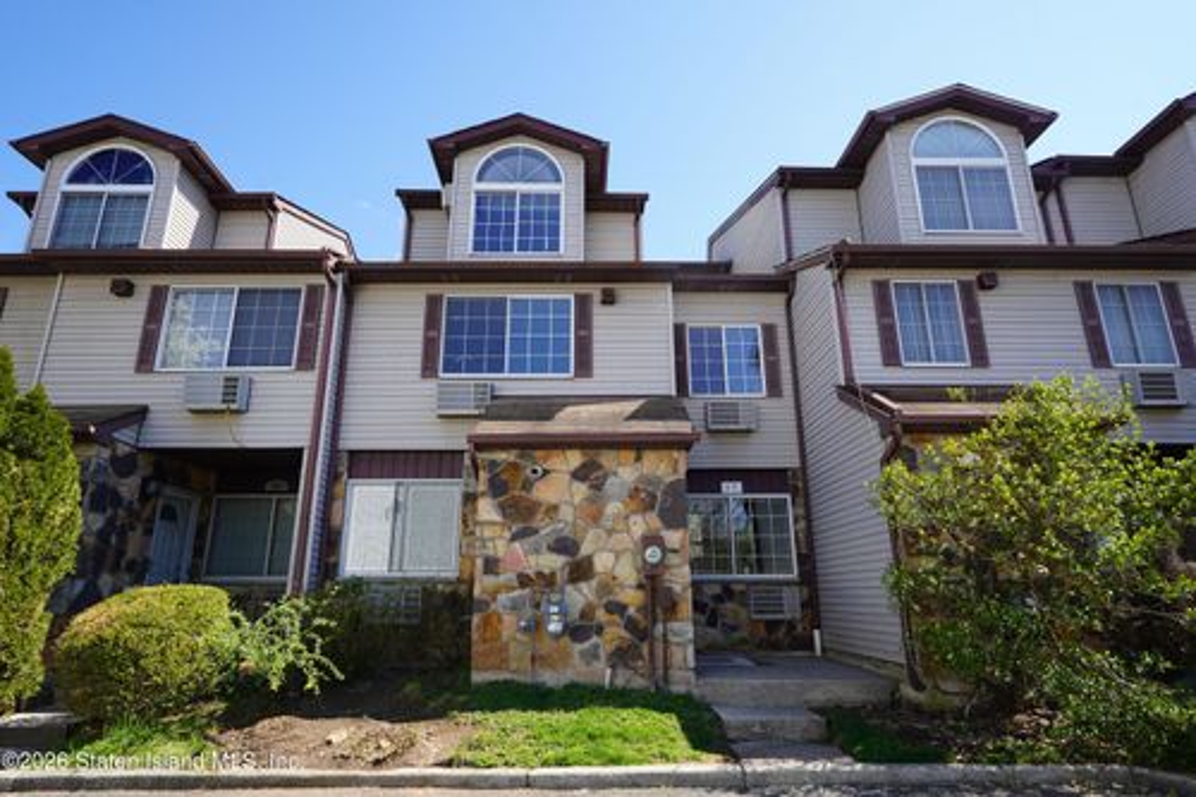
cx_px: 598
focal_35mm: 20
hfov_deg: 84.0
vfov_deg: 61.9
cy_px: 398
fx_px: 664
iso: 100
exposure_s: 1/125
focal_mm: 20
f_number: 8
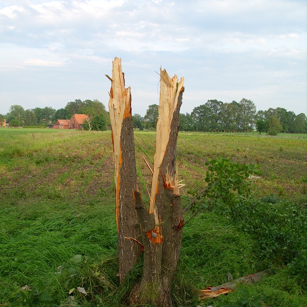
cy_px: 189
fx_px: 452
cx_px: 154
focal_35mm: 45
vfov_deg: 37.4
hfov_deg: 37.6
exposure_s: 1/192
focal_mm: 7.8
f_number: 4
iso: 50
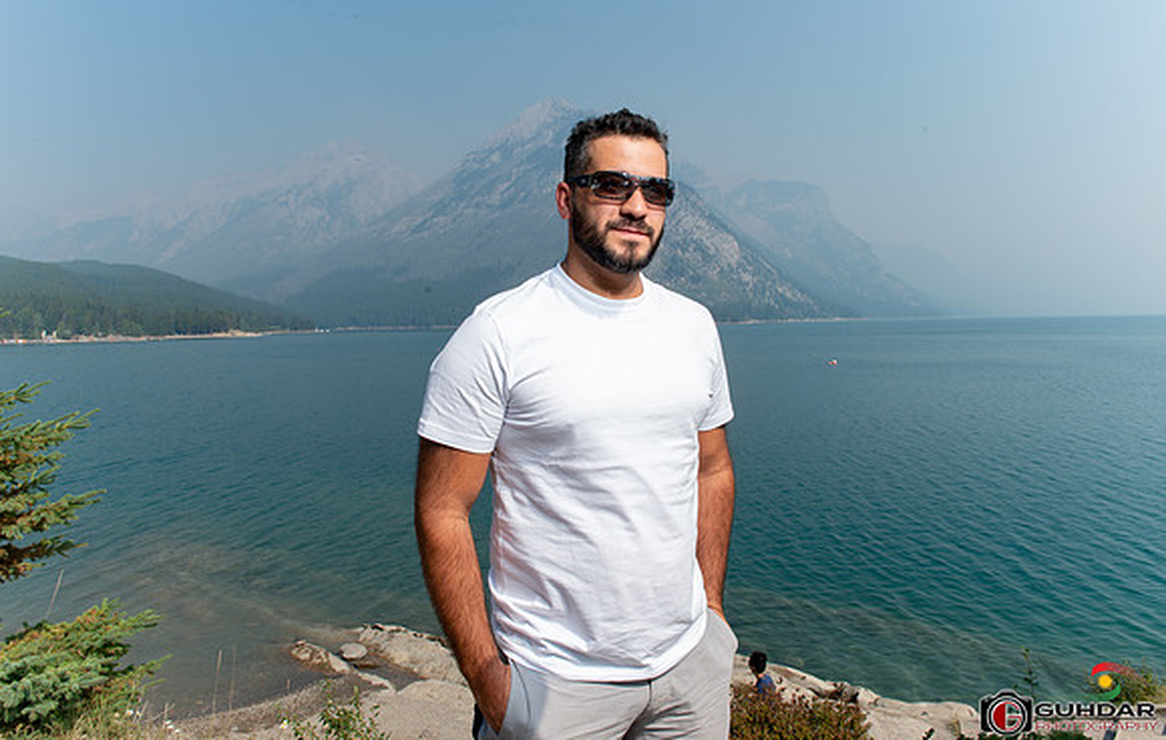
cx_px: 589
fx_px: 797
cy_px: 348
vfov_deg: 49.7
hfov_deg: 72.3
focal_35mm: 25
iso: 200
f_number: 16
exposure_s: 1/200
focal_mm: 24
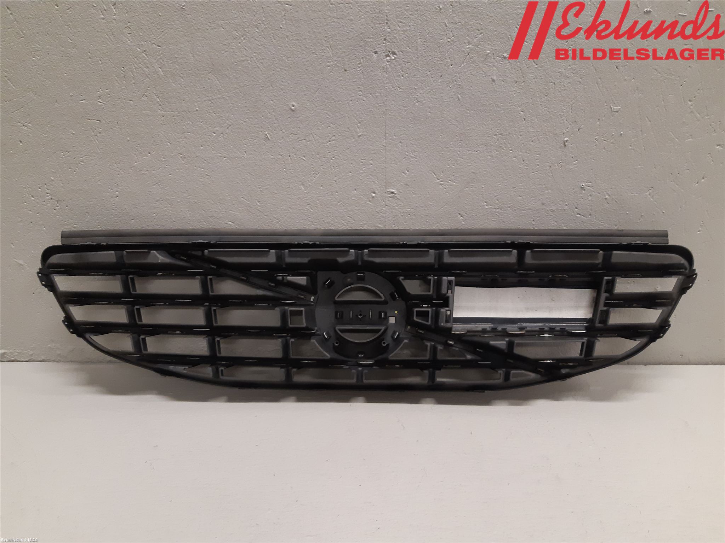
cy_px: 272
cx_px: 362
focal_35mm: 26
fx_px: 545
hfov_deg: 67.3
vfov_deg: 53.1
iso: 160
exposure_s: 1/50
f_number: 1.7
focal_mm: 3.93
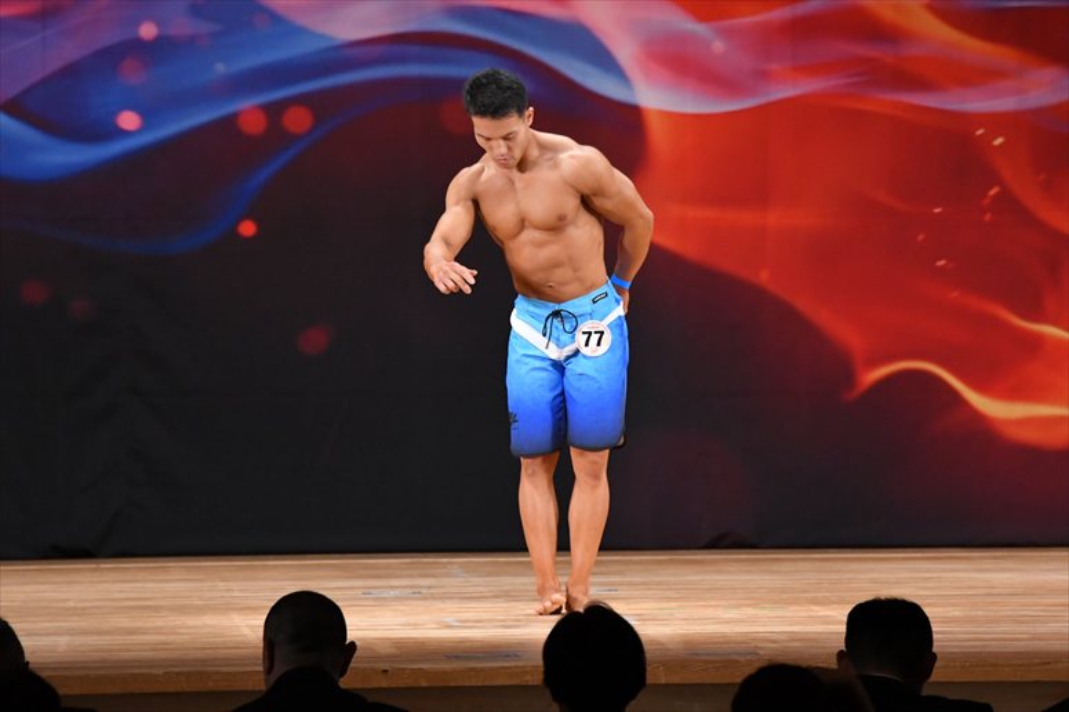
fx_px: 7123
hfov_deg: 8.6
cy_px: 356
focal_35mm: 240
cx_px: 534
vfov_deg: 5.7
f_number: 5.6
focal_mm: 160
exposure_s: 1/400
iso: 3200
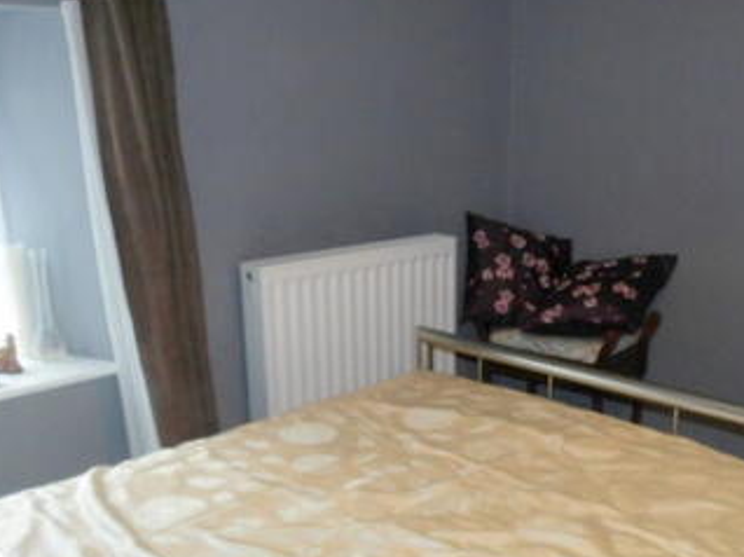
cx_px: 478
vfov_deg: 32.2
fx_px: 945
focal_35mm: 44
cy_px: 422
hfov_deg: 42.5
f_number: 4.1
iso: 200
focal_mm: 4.3
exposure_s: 1/15
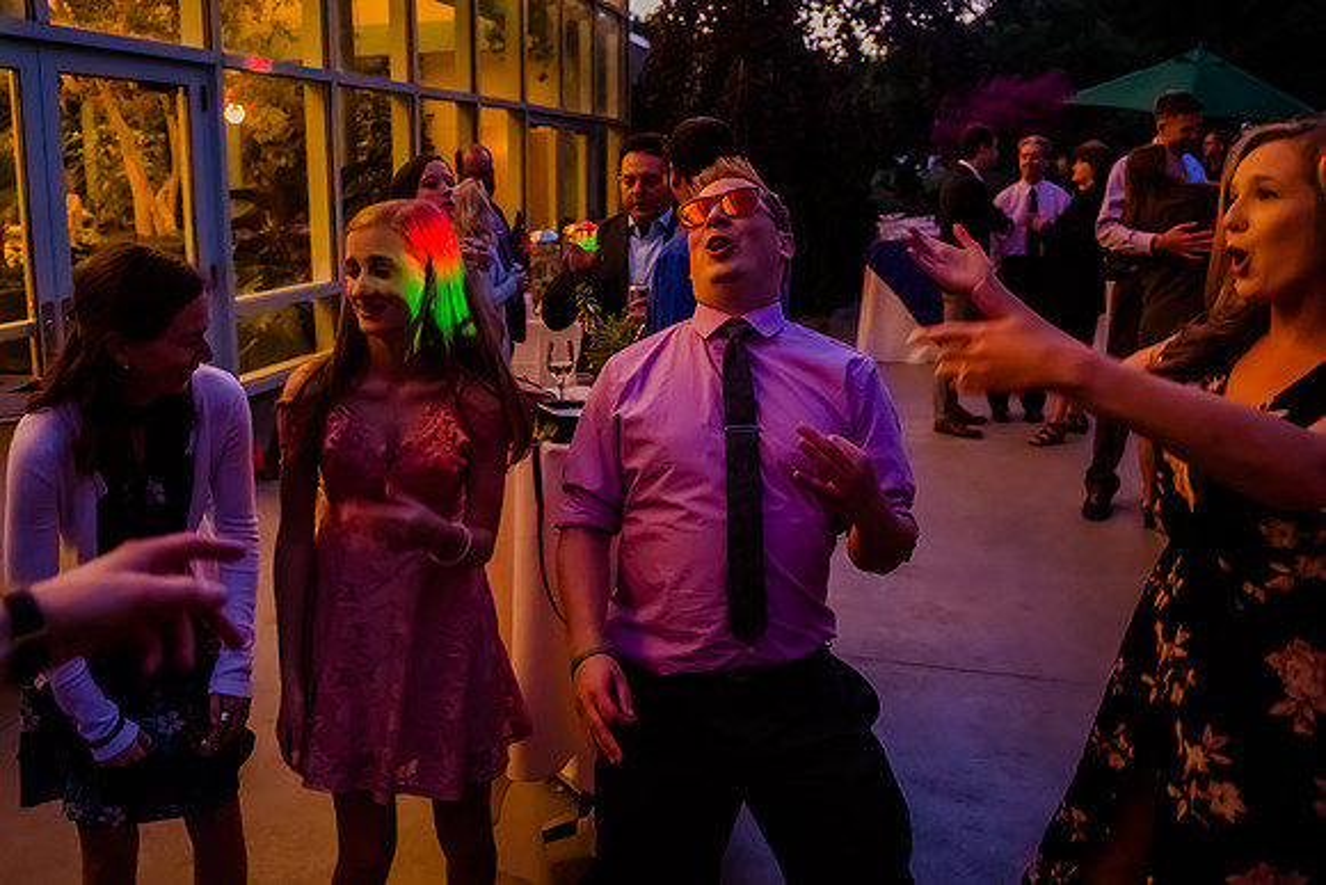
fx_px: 1125
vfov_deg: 42.8
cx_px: 522
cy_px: 380
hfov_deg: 60.4
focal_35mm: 31
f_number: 2.8
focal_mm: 24
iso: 6400
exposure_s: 1/100
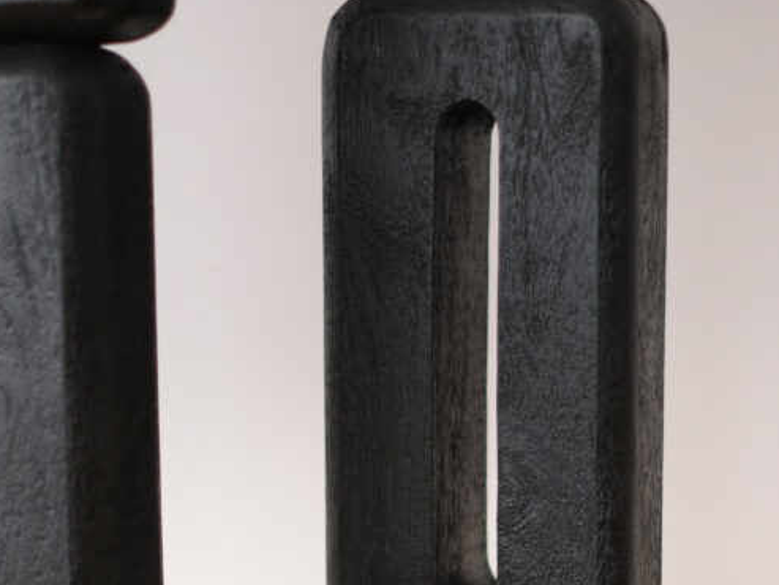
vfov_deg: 15.6
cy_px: 566
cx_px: 417
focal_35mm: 93
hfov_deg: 21.1
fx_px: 2093
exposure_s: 1/52
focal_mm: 35
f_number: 4
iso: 1600
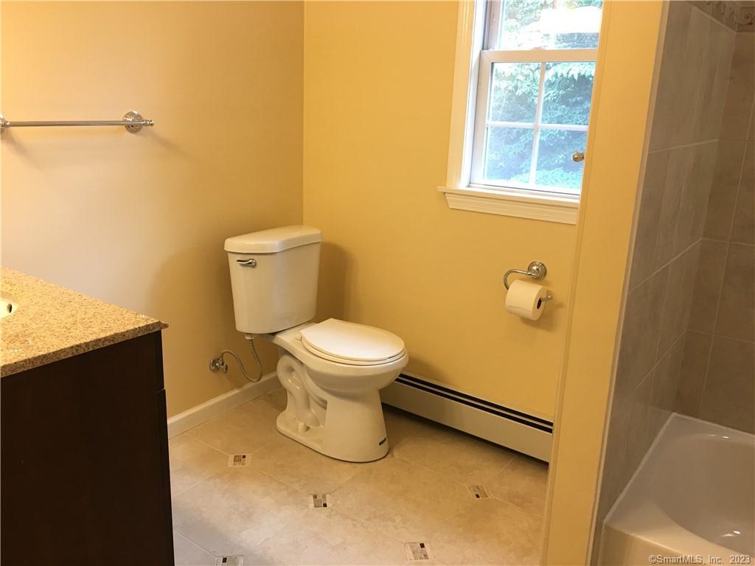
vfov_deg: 48.2
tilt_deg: -14.3
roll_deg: -1.6
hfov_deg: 61.7
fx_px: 633
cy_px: 283
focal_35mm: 29
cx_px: 378
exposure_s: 1/15
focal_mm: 4.15
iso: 25
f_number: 2.2
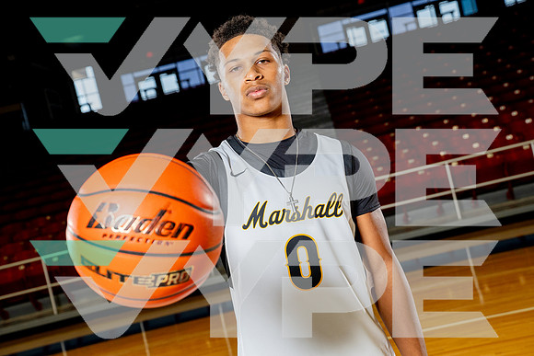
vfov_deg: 23.8
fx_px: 846
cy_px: 178
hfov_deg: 35.0
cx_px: 267
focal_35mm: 57
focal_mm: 57
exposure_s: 1/250
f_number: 5.6
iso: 640
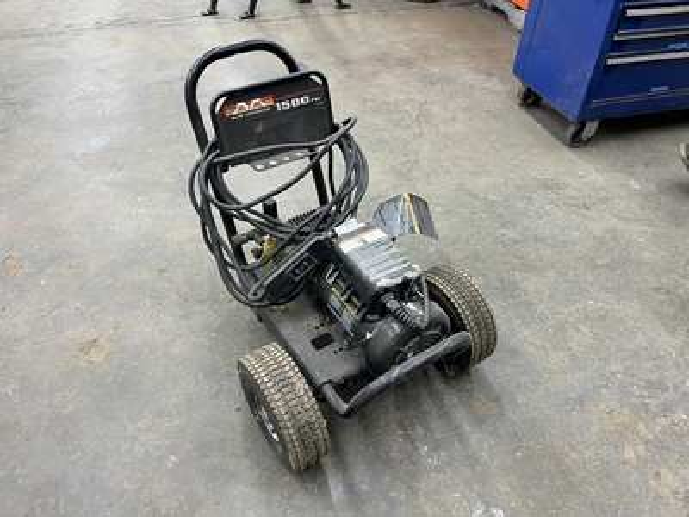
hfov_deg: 67.3
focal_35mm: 26
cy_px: 258
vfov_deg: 53.1
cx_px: 344
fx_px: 518
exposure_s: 1/60
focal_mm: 5.1
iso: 100
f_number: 1.6
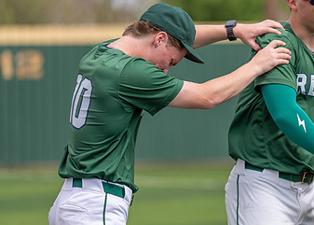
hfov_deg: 6.5
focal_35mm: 312
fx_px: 2783
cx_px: 234
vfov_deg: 4.6
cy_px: 89
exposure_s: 1/2000
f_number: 2.8
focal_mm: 173
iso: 100
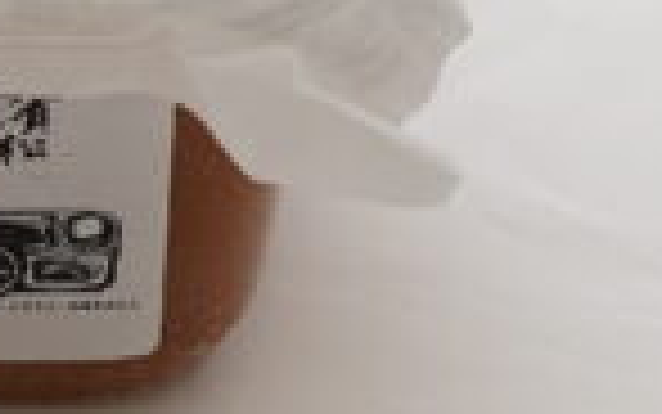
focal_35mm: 391
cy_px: 56
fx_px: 7057
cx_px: -500
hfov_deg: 5.3
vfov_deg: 3.4
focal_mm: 55
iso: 1000
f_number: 4
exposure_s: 1/400
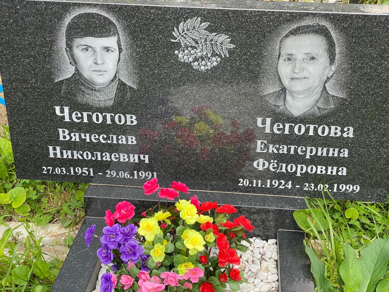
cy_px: 146
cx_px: 194
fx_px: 584
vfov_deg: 28.0
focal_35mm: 52
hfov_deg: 36.8
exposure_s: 1/592
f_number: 2
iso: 20
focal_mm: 6
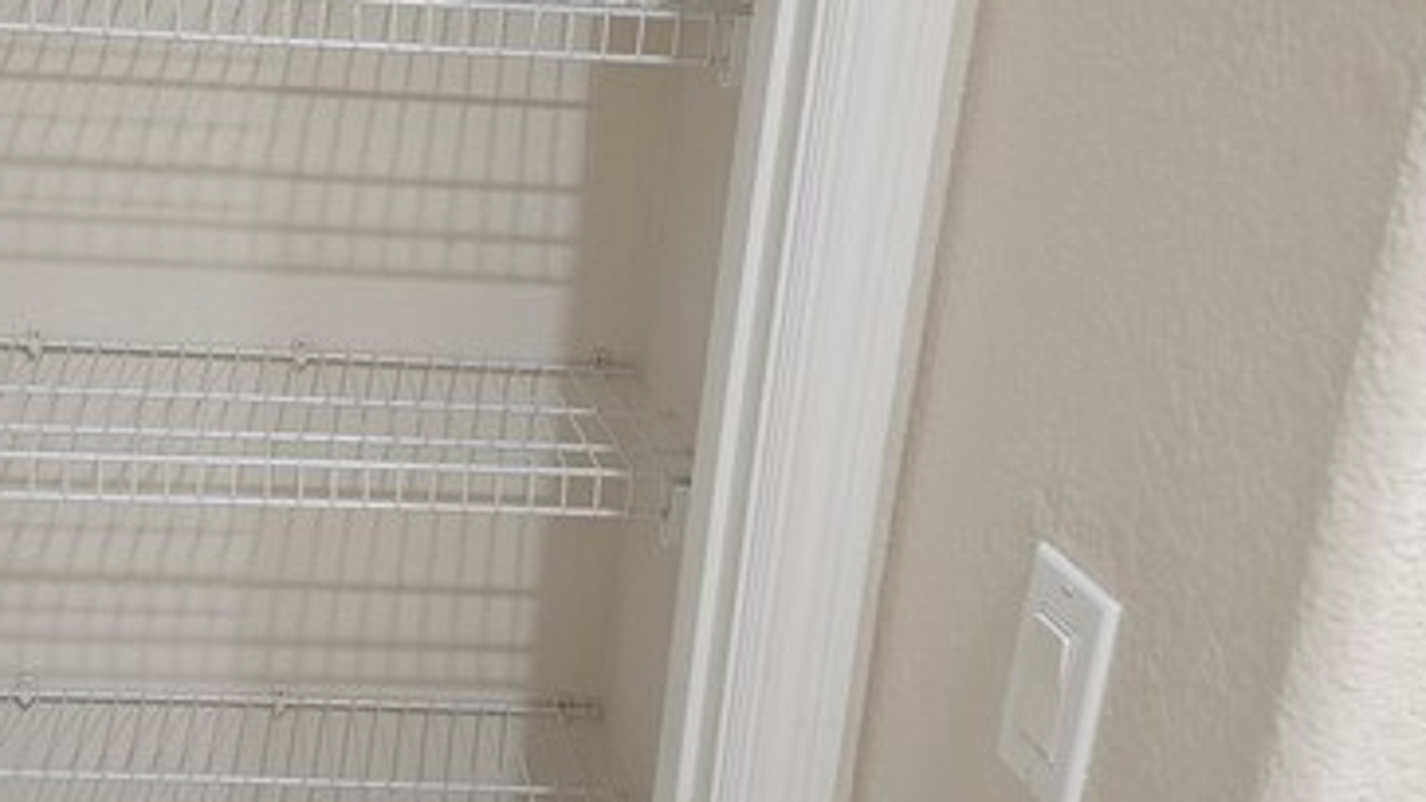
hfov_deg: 42.8
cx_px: 312
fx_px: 1739
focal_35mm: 46
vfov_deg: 25.8
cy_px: 283
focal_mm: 5.4
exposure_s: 1/120
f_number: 1.8
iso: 640
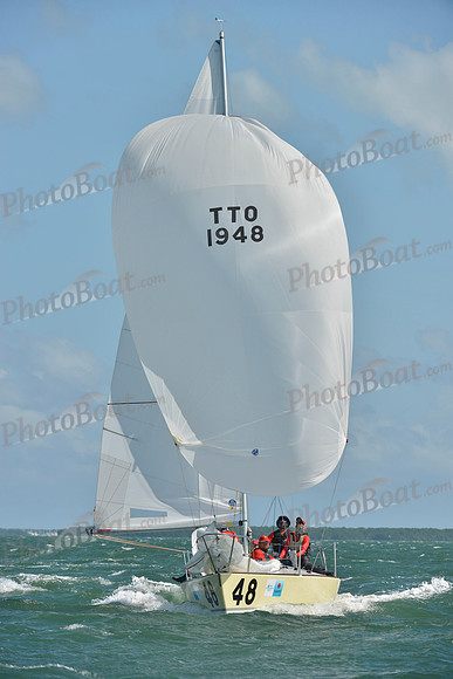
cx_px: 226
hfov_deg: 6.9
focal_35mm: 200
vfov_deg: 10.3
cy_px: 340
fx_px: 3772
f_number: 8
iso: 280
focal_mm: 200
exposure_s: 1/1250
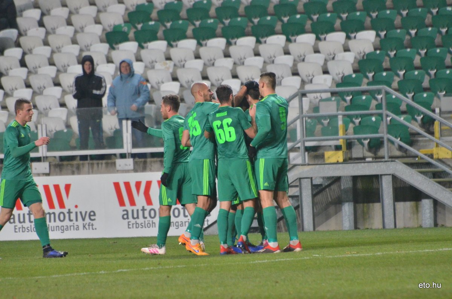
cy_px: 150
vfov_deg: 3.0
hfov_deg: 4.6
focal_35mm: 450
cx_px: 226
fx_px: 5639
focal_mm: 300
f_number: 5.6
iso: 3200
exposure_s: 1/320
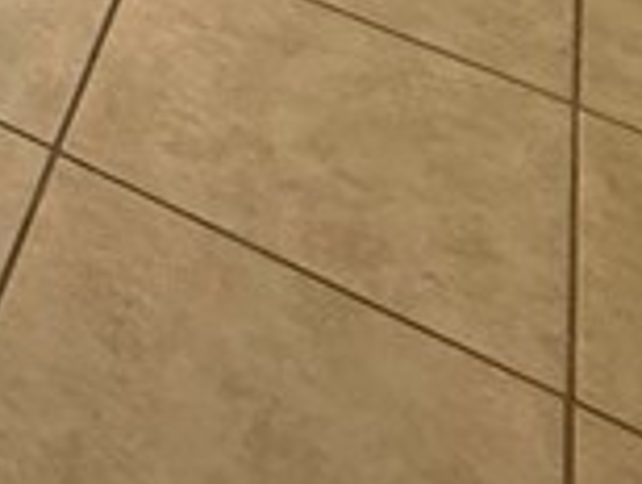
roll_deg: -2.5
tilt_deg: -8.8
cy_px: -976
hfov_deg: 15.9
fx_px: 1728
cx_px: -680
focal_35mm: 93
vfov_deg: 10.7
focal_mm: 2.22
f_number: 2.2
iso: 200
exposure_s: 1/60
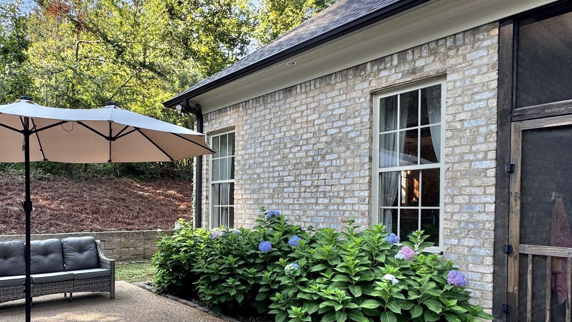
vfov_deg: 43.8
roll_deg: -1.0
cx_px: 192
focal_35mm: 26
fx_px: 394
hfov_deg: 69.9
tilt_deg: -0.5
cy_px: 214
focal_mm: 2.22
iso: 40
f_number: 2.2
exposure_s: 1/148
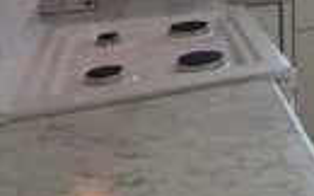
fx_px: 624
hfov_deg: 21.6
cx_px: 519
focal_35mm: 73
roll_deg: -0.9
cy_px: -119
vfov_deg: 16.0
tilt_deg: -1.4
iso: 250
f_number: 2.2
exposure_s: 1/121
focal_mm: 2.22
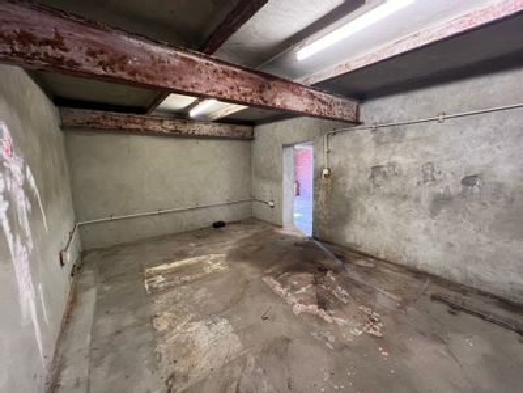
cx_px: 262
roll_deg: +1.1
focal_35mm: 13
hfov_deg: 106.2
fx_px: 196
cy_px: 196
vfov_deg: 89.9
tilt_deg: -9.0
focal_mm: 1.57
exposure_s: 1/50
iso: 640
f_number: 1.8
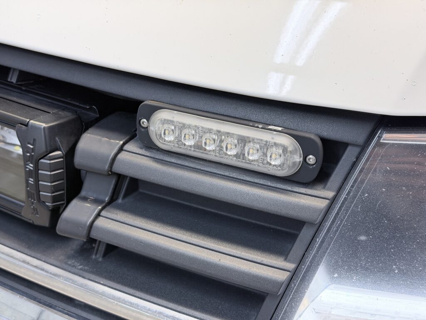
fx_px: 591
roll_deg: -2.9
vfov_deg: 30.3
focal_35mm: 48
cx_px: 213
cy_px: 160
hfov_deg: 39.7
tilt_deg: -26.1
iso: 64
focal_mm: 6.76
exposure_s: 1/50
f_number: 1.78
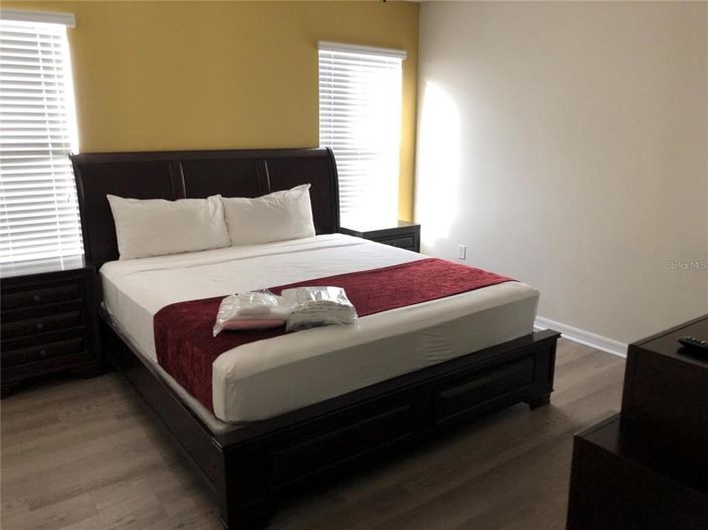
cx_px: 354
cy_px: 265
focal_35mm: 28
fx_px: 572
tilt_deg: -10.8
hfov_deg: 63.5
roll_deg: +2.0
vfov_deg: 49.7
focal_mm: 3.99
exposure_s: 1/24
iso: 32
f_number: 1.8
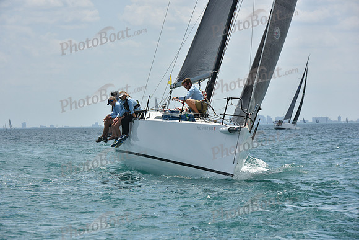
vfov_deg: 9.8
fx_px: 1396
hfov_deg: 14.7
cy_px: 120
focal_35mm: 140
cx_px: 180
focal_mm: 140
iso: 250
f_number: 9
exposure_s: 1/1250
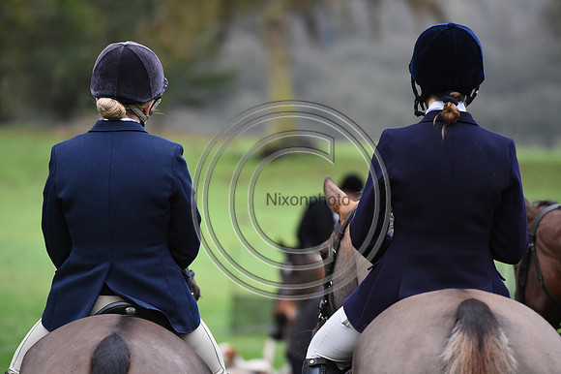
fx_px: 3115
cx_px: 280
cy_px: 187
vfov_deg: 6.9
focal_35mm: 200
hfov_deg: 10.3
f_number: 3.5
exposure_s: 1/1250
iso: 3200
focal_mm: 200
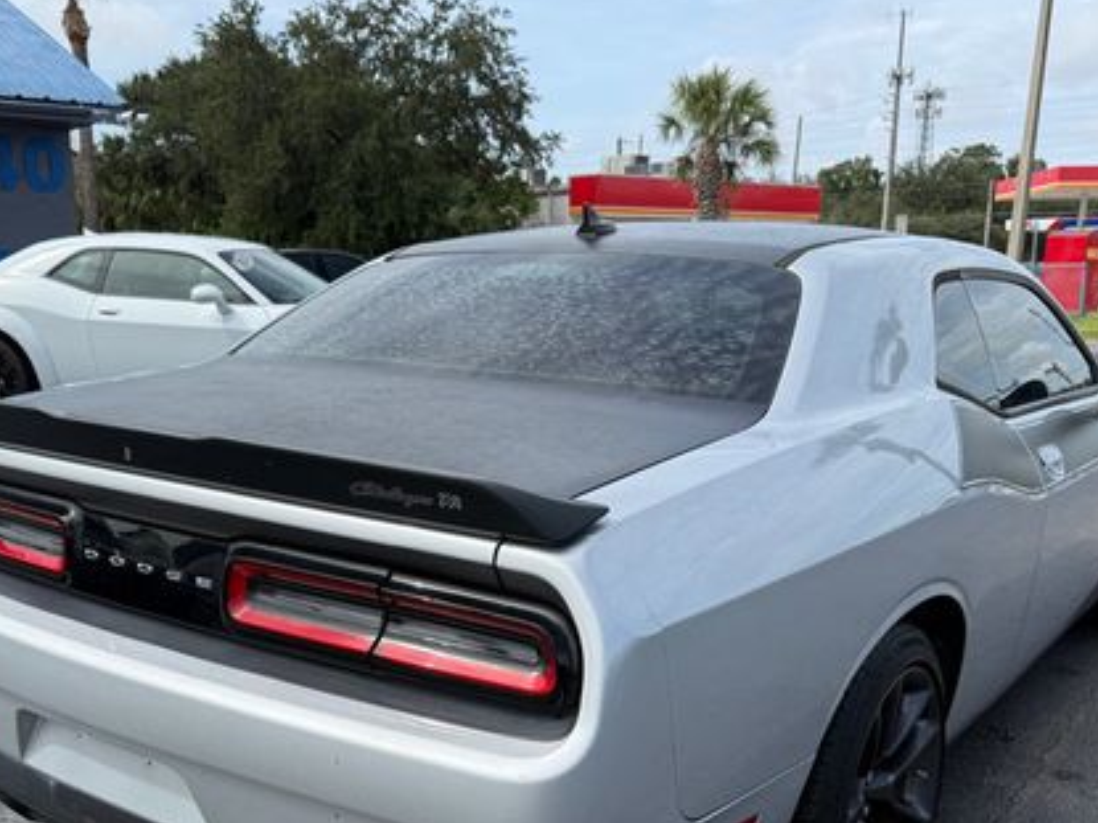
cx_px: 476
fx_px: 1173
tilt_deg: -12.5
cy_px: 574
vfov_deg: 38.0
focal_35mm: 37
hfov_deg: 50.0
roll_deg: +0.0
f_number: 1.78
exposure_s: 1/3021
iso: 80
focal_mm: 6.76
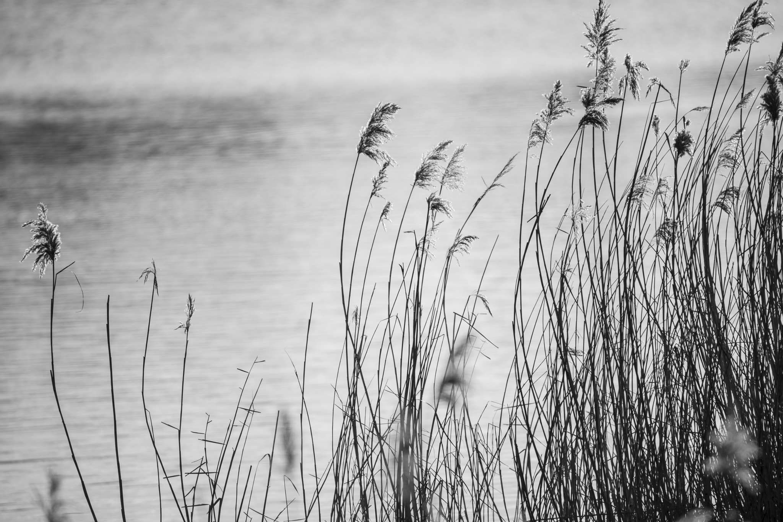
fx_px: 13054
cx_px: 392
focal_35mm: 600
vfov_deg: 2.3
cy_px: 261
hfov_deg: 3.4
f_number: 6.3
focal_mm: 600
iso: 100
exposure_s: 1/500
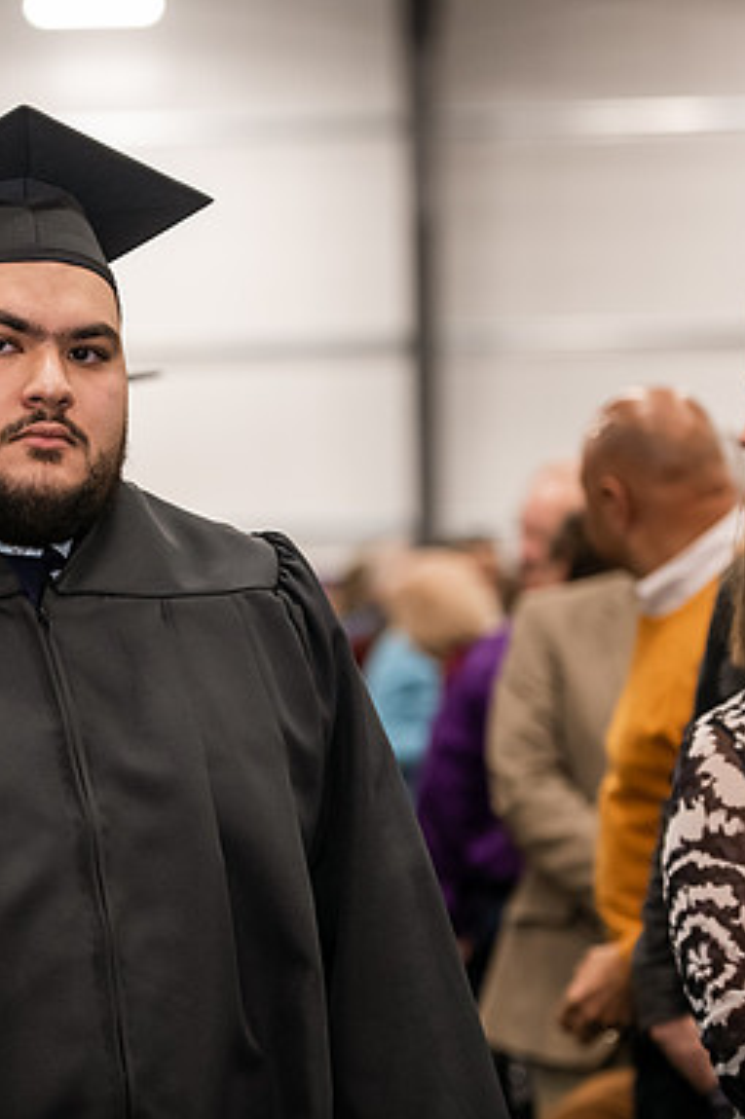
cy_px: 562
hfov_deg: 8.6
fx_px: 4940
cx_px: 41
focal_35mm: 159
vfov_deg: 12.9
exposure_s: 1/200
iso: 2000
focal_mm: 105
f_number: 3.2
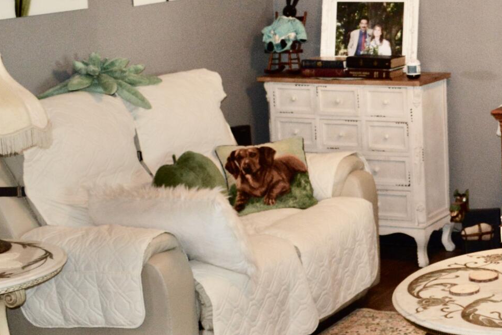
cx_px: 604
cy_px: 60
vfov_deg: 16.1
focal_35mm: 84
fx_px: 1171
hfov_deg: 22.3
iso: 640
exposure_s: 1/60
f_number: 3.5
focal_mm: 18
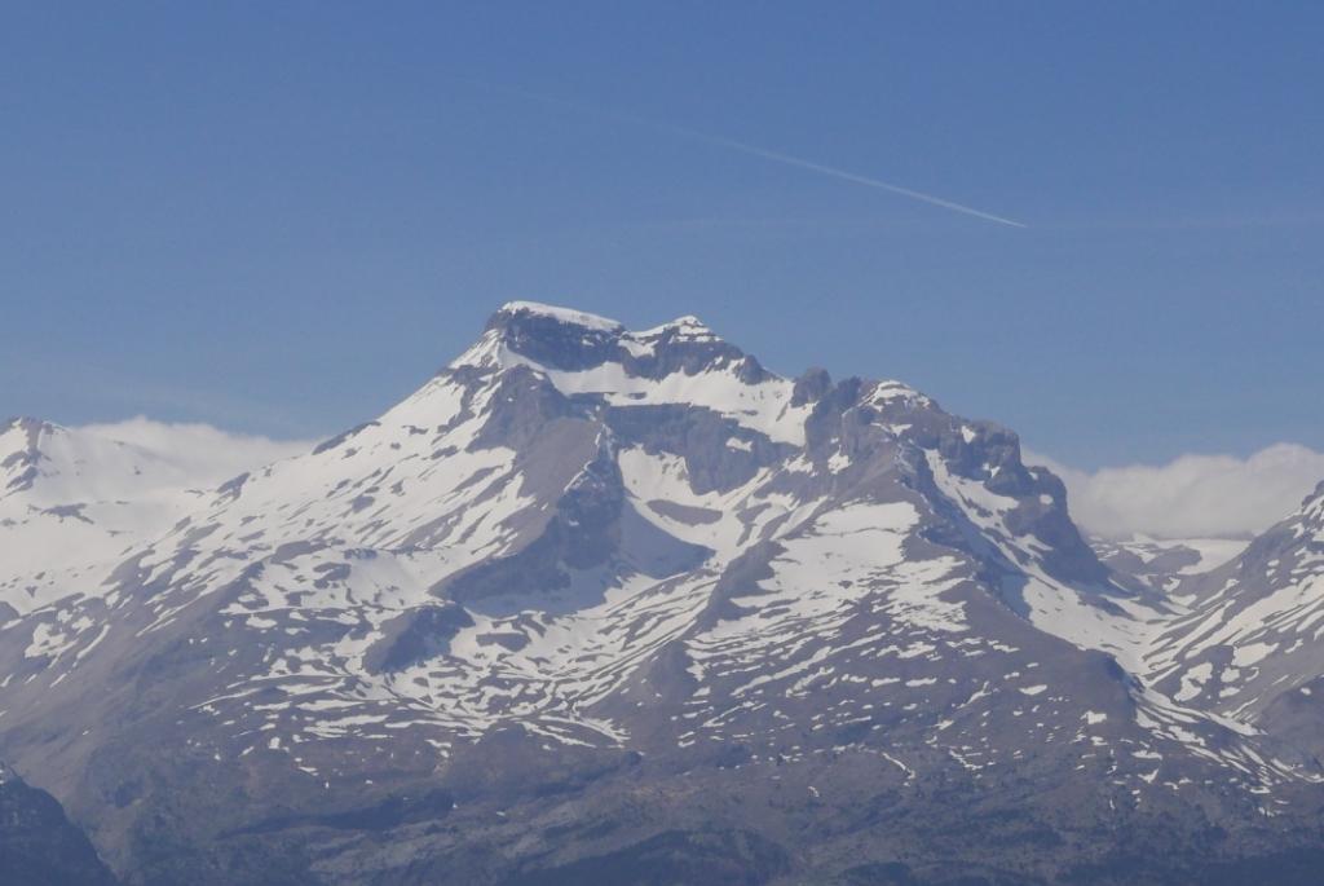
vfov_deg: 9.2
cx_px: 662
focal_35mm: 150
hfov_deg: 13.7
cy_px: 443
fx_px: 5522
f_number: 7.1
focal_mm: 34
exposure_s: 1/1600
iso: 200
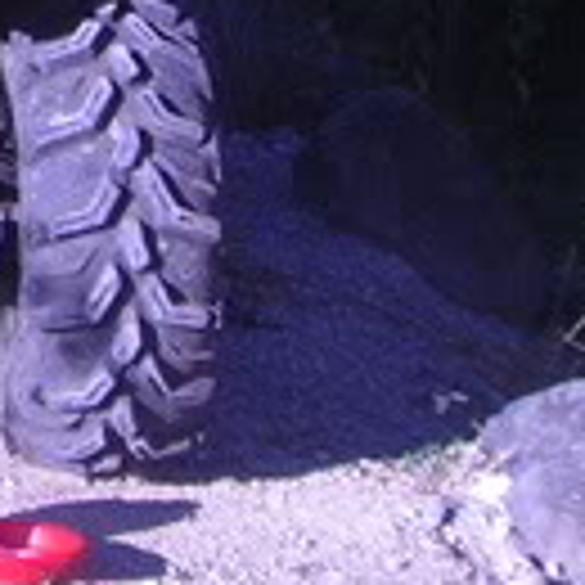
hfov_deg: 7.7
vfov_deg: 8.2
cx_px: -968
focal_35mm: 207
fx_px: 3958
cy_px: -432
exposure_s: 1/312
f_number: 3.2
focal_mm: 6.3
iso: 50
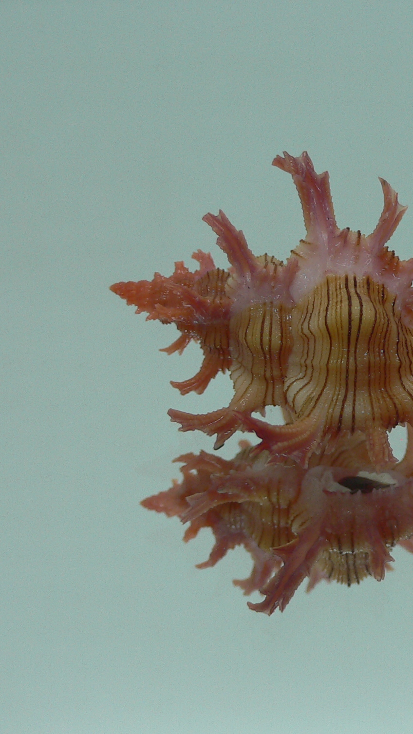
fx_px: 993
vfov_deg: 40.6
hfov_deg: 23.1
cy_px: 367
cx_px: 347
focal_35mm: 51
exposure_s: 1/60
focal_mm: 4.6
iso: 80
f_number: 2.8
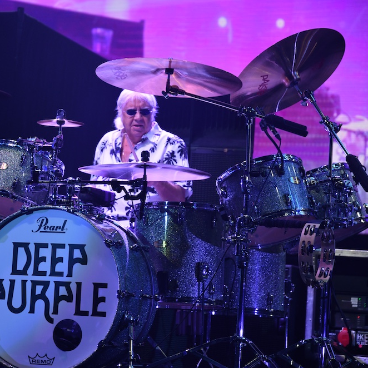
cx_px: 134
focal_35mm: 122
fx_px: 1467
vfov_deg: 14.3
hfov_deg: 14.3
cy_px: 184
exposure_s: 1/1250
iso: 1600
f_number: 4
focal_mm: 95
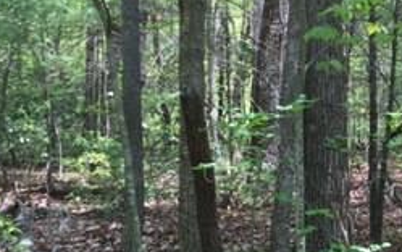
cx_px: 370
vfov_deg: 16.5
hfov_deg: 25.3
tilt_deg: +15.5
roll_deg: +3.6
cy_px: 61
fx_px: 866
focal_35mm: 79
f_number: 2.2
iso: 32
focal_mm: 4.15
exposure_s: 1/143
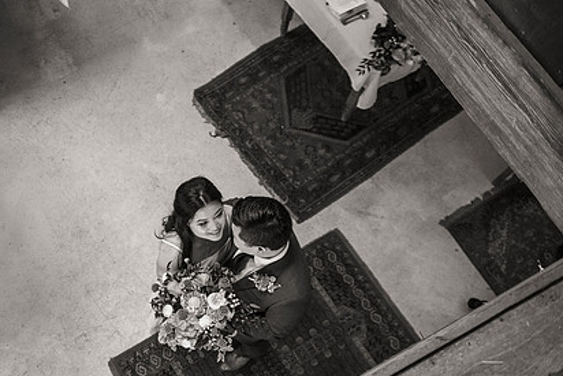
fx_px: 594
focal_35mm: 38
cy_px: 256
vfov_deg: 34.7
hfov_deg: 49.5
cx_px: 174
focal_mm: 27
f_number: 2.8
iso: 2500
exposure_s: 1/125
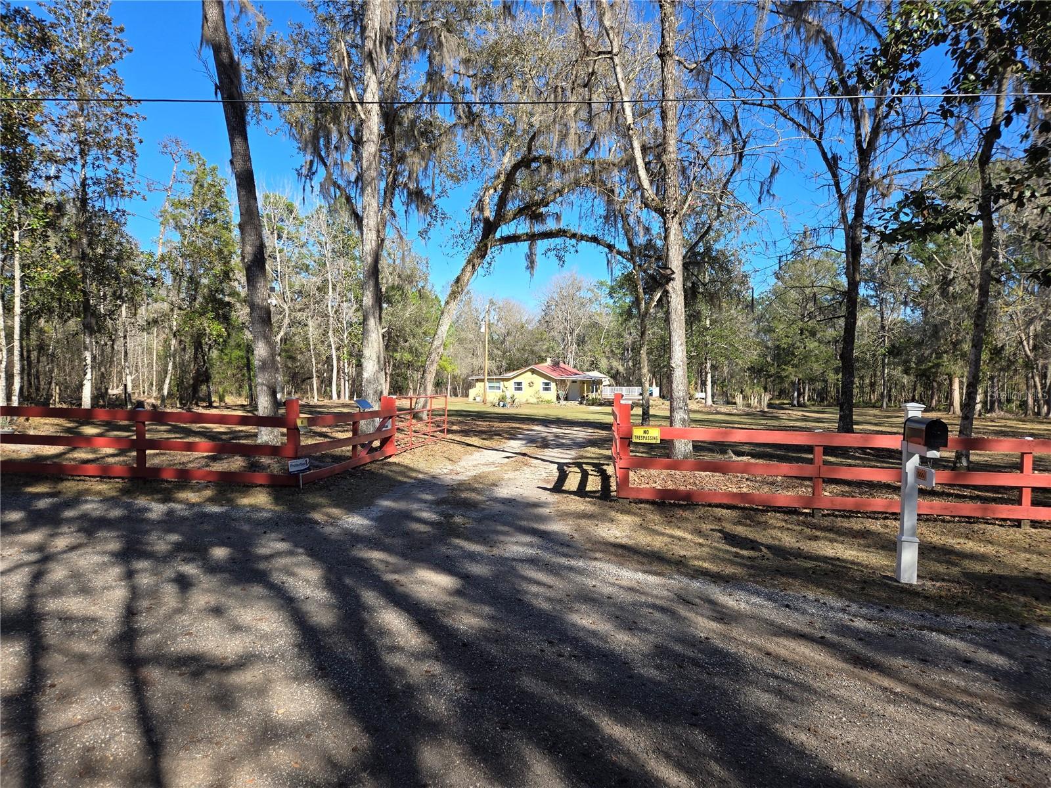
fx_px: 698
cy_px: 394
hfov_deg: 73.9
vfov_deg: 58.9
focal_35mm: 23
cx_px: 526
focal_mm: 5.4
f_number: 1.8
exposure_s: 1/976
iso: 25
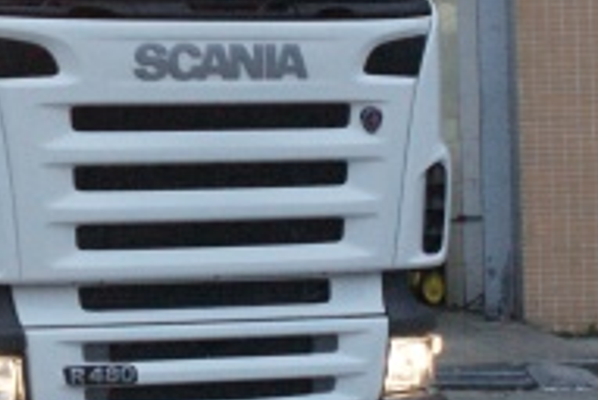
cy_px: 61
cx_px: -376
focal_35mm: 301
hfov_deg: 6.7
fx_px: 5008
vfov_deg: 4.6
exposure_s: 1/125
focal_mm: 90
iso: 4000
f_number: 7.1
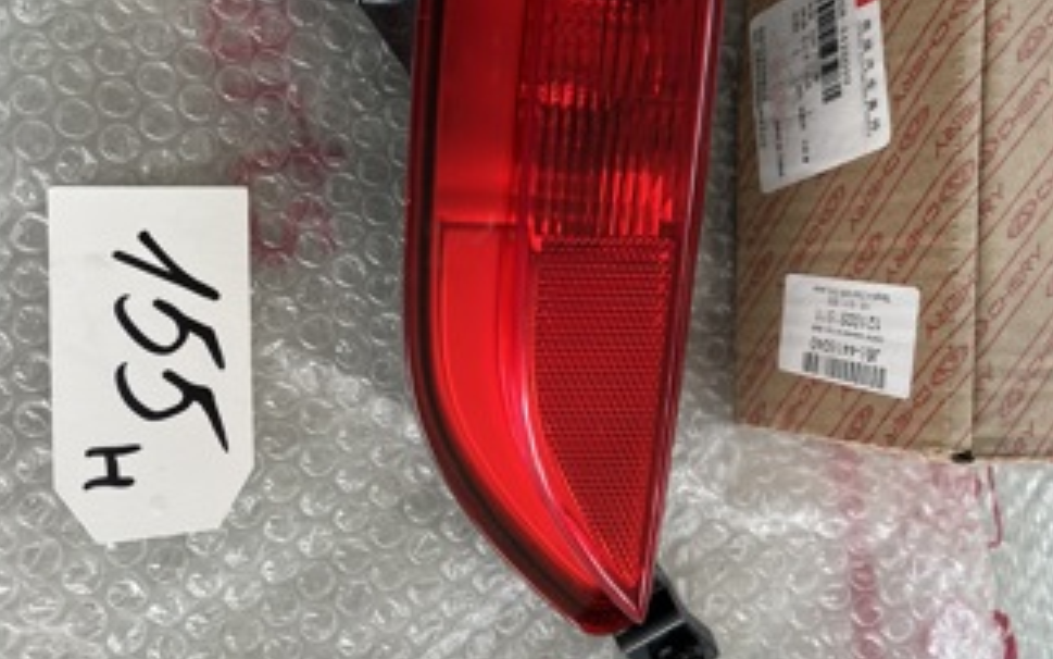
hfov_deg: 48.2
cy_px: 254
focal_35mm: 41
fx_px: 1177
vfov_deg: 31.2
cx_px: 502
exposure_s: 1/121
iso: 80
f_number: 1.5
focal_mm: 5.7
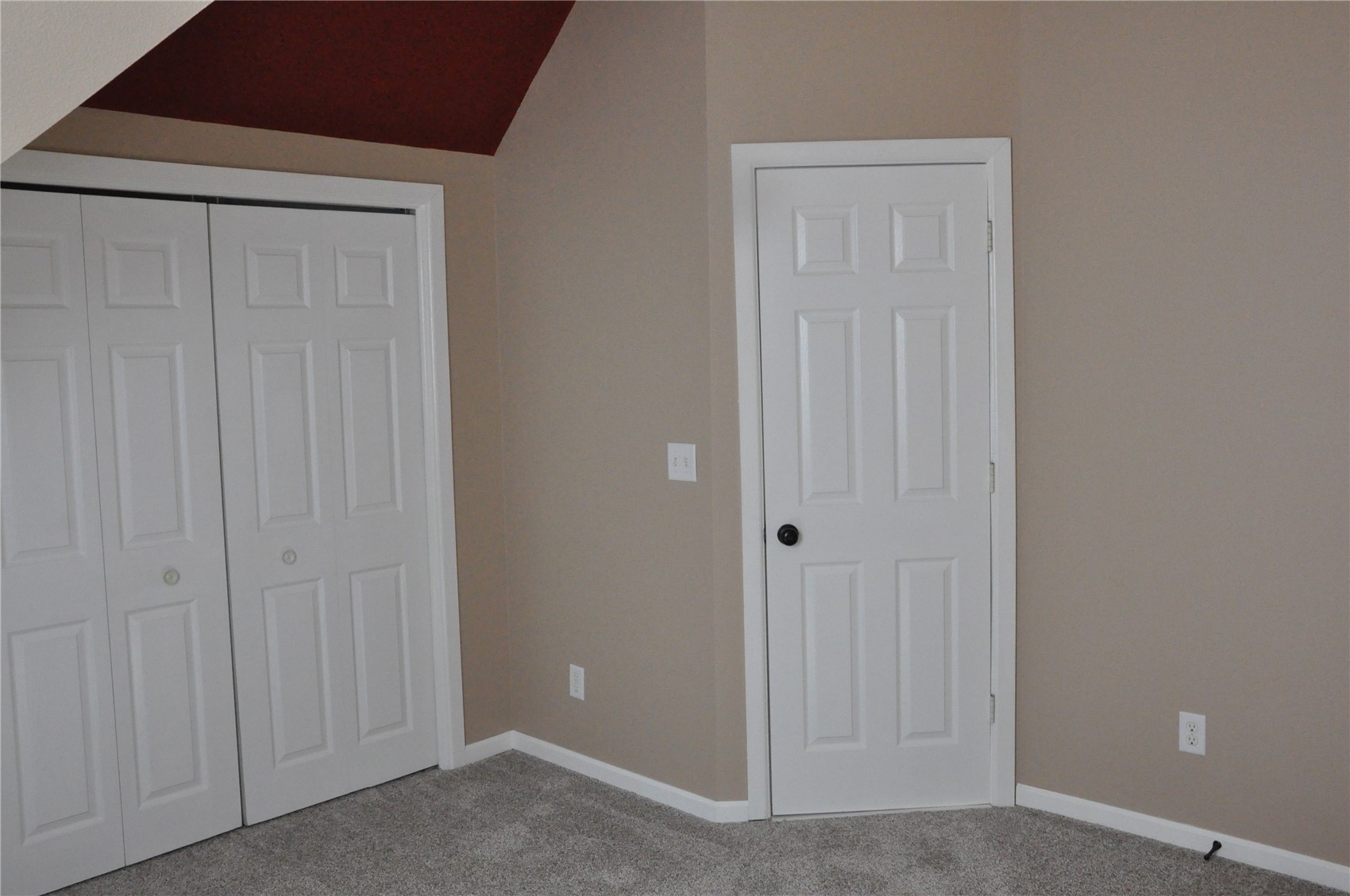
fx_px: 1180
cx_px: 675
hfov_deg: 59.6
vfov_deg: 41.6
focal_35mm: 32
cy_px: 448
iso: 3200
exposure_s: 1/100
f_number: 10
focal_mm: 21
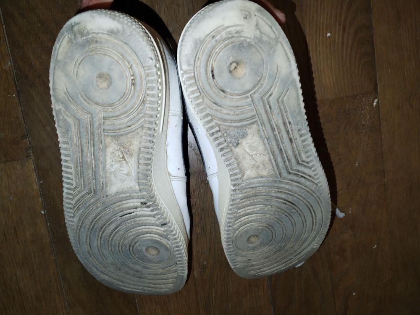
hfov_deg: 67.3
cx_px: 210
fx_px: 315
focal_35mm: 26
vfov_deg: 53.1
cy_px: 158
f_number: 1.8
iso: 372
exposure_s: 1/30
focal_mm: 4.75
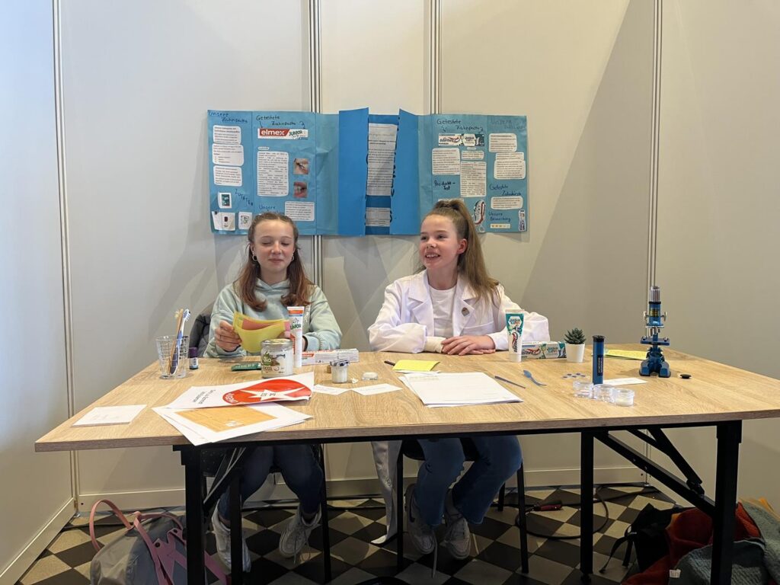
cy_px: 292
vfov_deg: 53.1
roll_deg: -0.4
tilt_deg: -4.2
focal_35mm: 26
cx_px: 390
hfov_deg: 67.3
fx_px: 586
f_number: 1.6
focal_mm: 5.1
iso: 100
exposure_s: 1/50
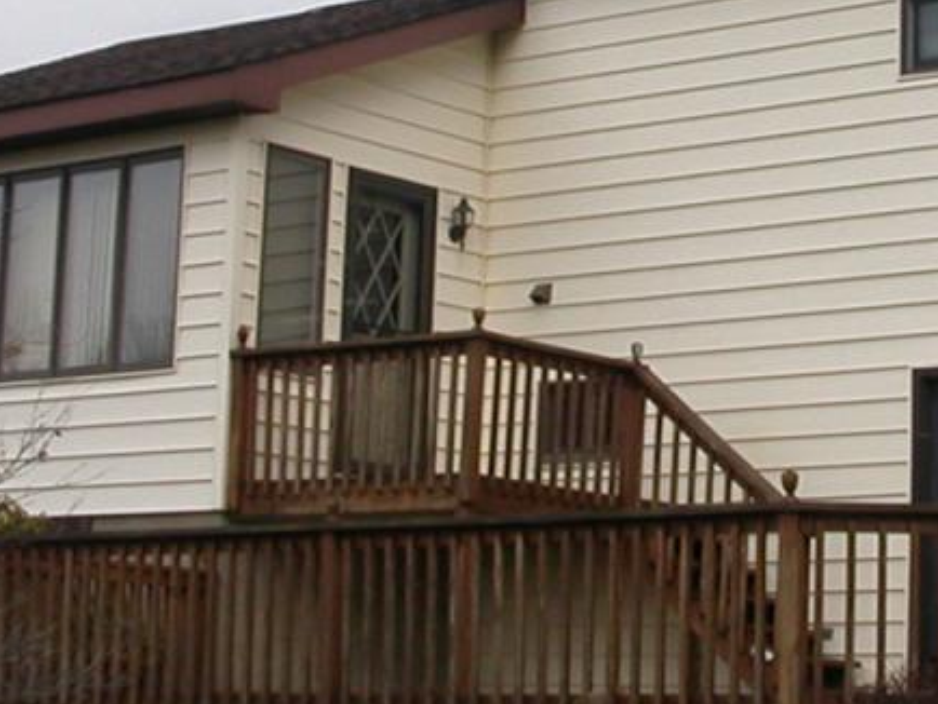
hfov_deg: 17.8
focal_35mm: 109
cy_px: 272
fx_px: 2955
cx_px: 817
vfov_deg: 13.6
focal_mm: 5.6
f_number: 4.5
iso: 100
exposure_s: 1/297
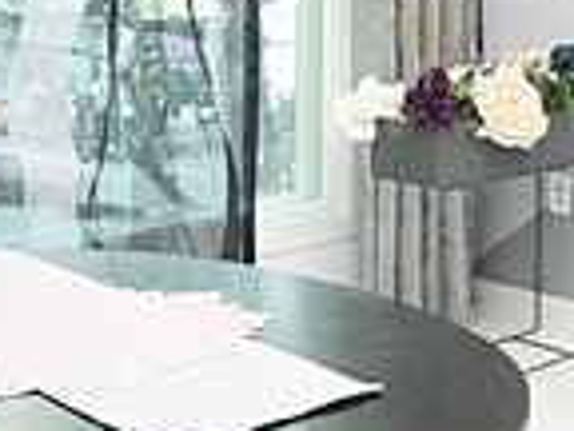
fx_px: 1327
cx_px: 646
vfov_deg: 17.4
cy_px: -116
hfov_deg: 22.9
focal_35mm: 80
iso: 800
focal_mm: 10
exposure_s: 1/125
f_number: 4
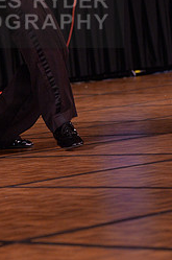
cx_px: -19
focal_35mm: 284
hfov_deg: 4.8
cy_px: 14
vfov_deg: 7.2
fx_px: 2044
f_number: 5
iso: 2000
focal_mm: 122
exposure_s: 1/250
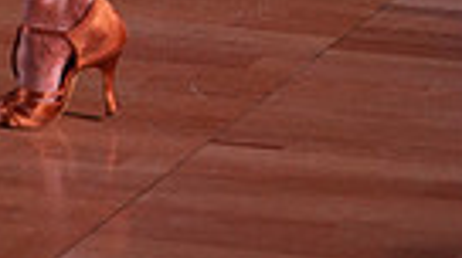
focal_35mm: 354
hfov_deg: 6.1
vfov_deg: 3.3
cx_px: -141
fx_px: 4330
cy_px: -716
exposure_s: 1/800
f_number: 2.8
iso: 1600
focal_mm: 79
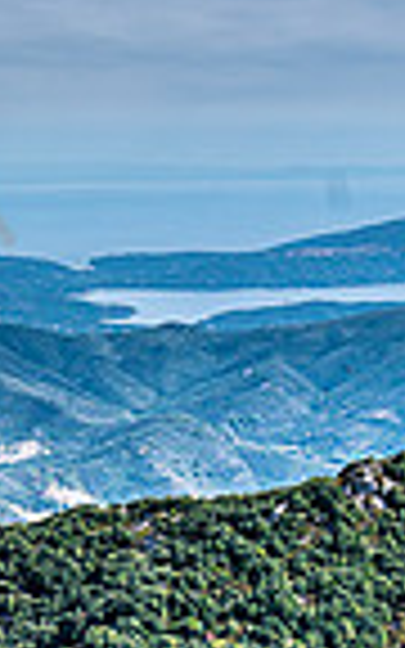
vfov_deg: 15.9
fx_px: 2313
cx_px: -508
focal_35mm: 131
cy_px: 398
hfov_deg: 9.2
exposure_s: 1/320
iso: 100
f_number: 8
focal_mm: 32
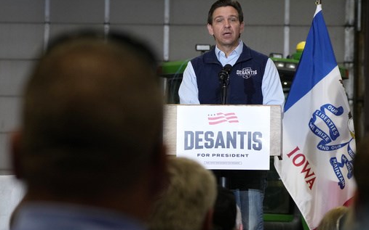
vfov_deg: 7.2
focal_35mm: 183
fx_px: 1841
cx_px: 186
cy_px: 116
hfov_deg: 11.4
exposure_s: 1/250
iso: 2500
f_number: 5.6
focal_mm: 119
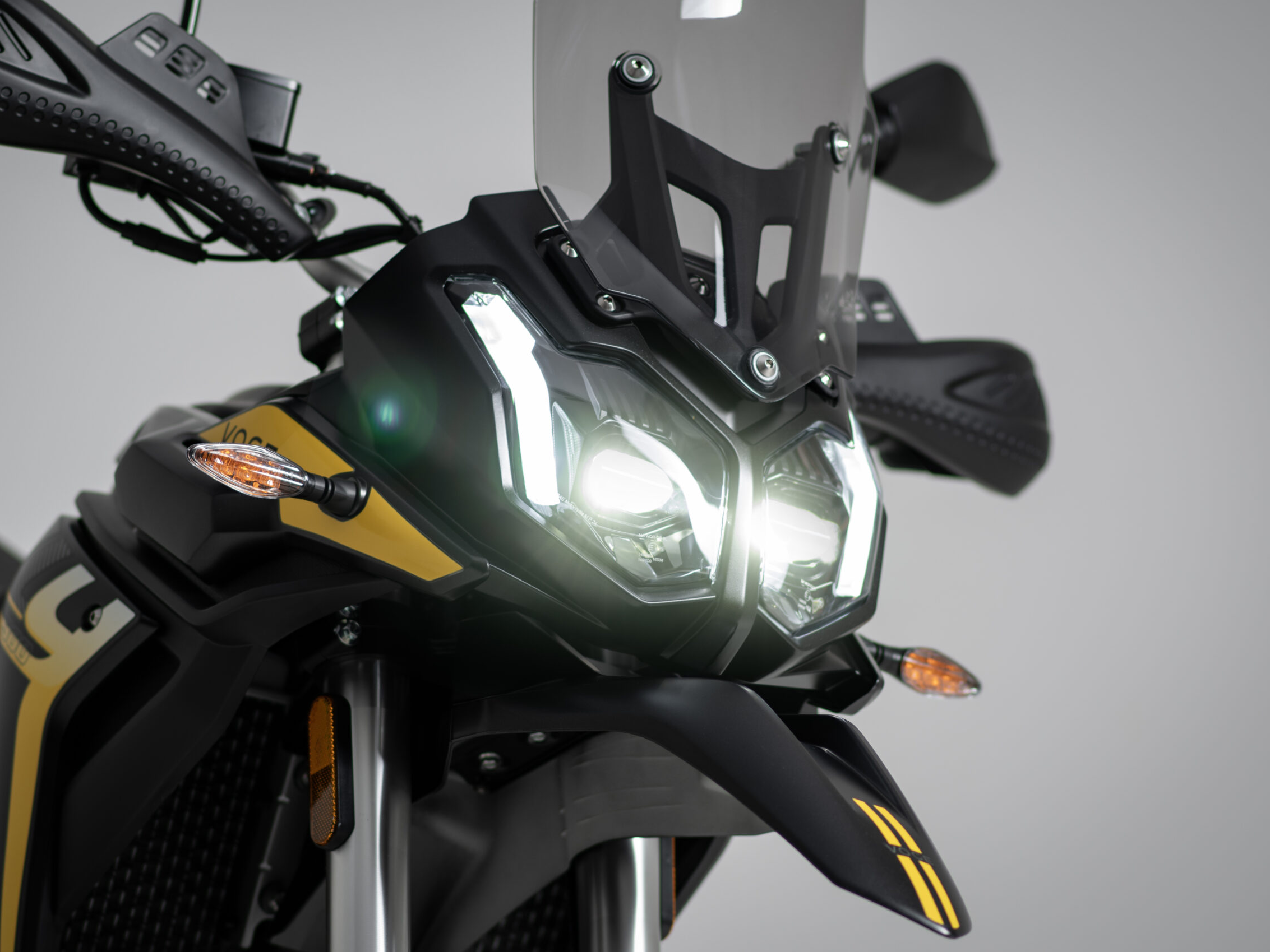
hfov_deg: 14.3
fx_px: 5063
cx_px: 590
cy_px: 477
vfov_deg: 10.7
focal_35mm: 138
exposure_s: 1/80
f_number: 2.2
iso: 50
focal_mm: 85
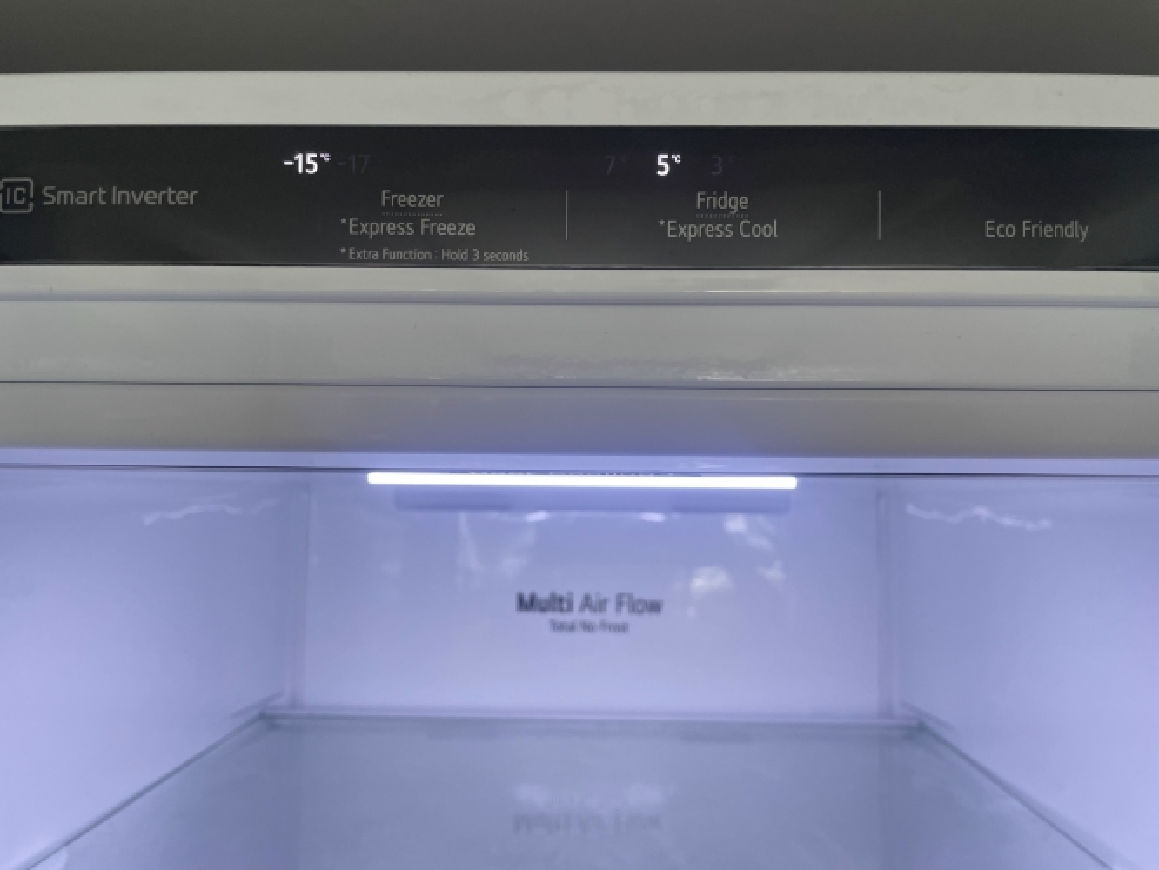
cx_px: 580
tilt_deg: +3.6
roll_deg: -0.6
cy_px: 435
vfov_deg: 53.1
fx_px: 871
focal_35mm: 26
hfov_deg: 67.3
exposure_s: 1/99
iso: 125
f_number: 1.6
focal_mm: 4.2
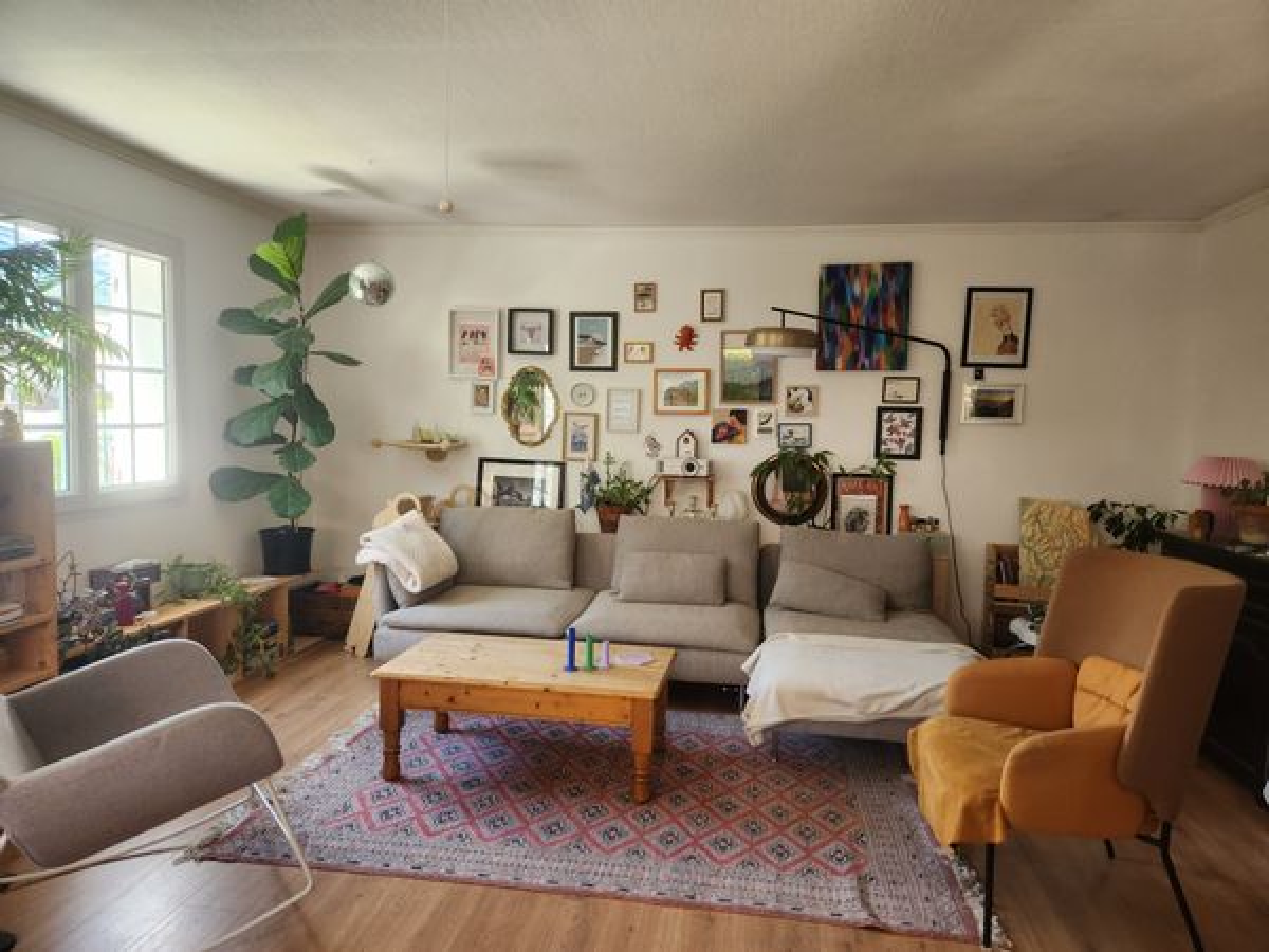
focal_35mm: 23
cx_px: 634
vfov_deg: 58.9
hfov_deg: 73.9
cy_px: 476
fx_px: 843
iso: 200
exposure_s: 1/180
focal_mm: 5.4
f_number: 1.8
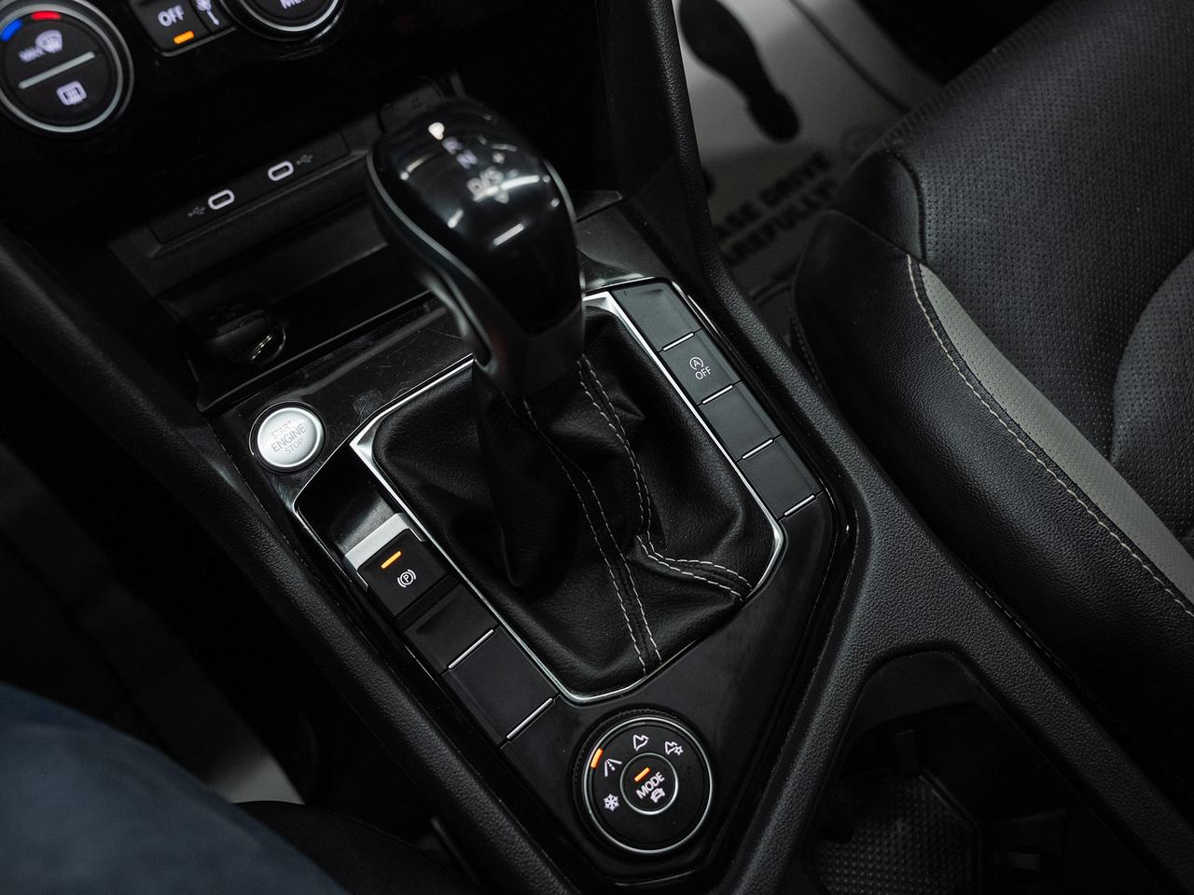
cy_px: 448
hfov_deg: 67.4
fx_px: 895
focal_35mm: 26
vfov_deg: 53.1
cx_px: 597
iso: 1000
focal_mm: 24
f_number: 4
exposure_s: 1/60
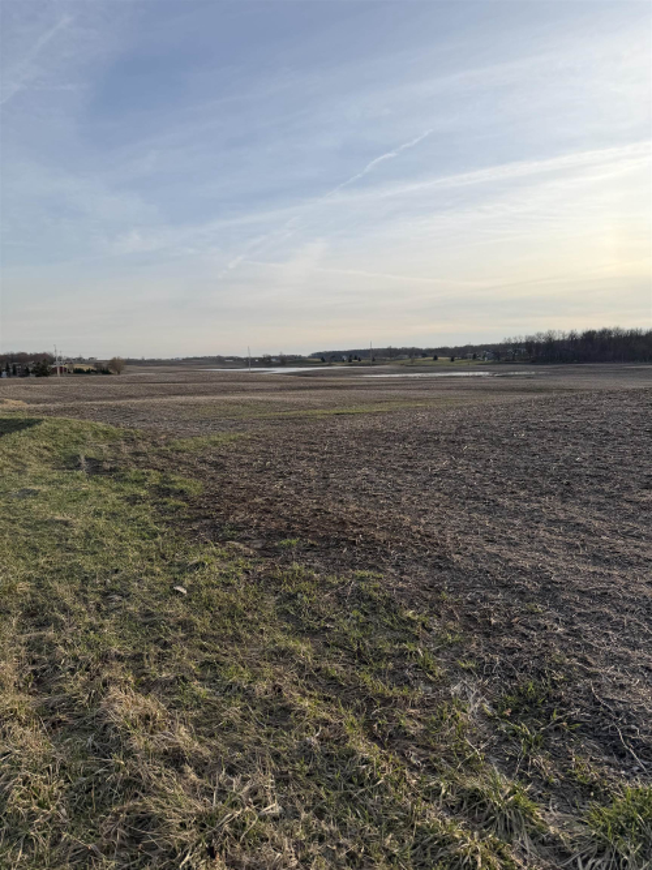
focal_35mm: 24
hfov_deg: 56.8
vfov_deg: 71.6
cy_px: 435
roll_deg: +2.0
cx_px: 326
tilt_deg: -6.9
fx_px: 603
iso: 80
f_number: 1.78
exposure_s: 1/3425
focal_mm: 6.76
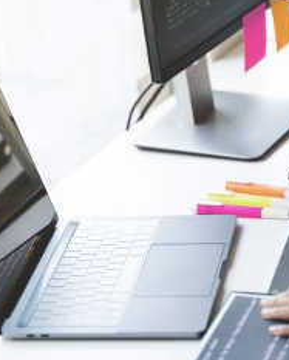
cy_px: 115
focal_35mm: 166
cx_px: 179
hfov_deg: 9.3
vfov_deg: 11.6
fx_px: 1771
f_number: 2.8
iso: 250
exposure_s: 1/100
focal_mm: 75
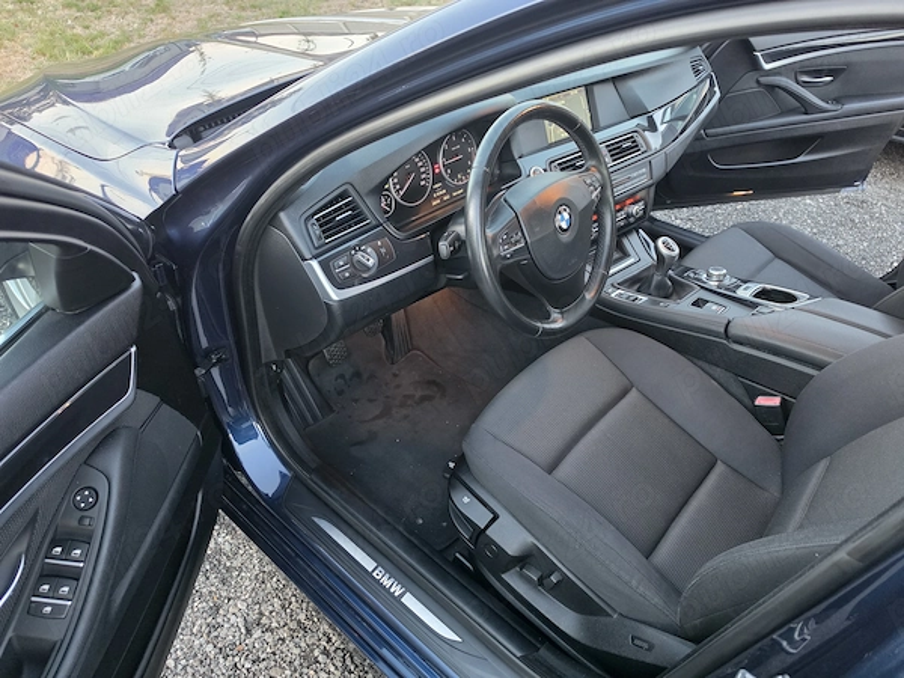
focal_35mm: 23
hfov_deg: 73.9
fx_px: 601
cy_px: 339
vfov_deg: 58.9
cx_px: 452
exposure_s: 1/100
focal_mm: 6.5
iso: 800
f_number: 1.4
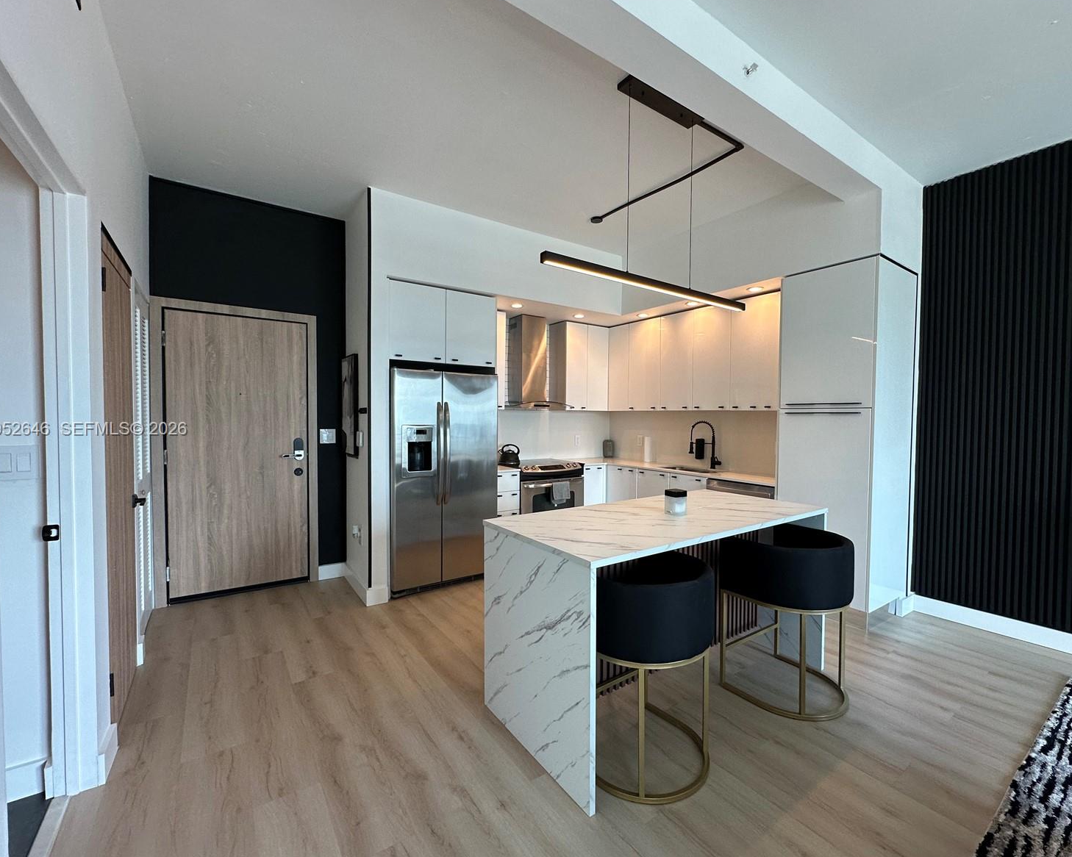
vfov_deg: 84.0
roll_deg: -1.0
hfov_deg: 96.8
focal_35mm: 15
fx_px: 476
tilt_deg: -0.7
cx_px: 546
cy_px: 430
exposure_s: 1/120
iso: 125
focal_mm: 2.22
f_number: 2.2
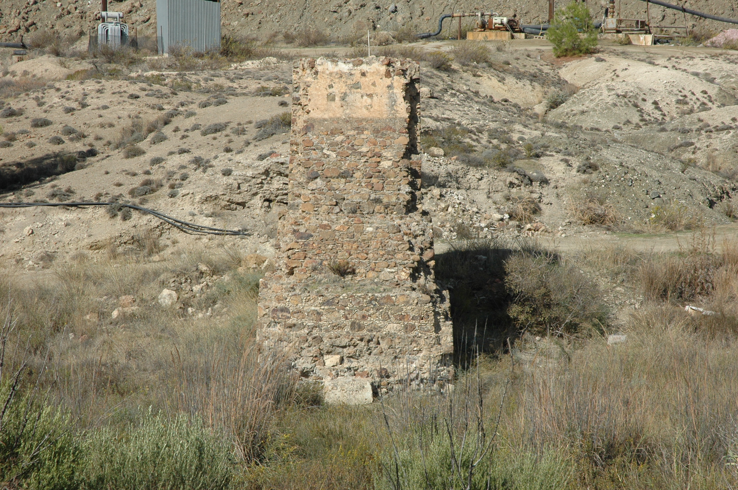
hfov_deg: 19.5
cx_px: 369
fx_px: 2150
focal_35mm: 105
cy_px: 245
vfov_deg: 13.0
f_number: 10
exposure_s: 1/400
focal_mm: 70
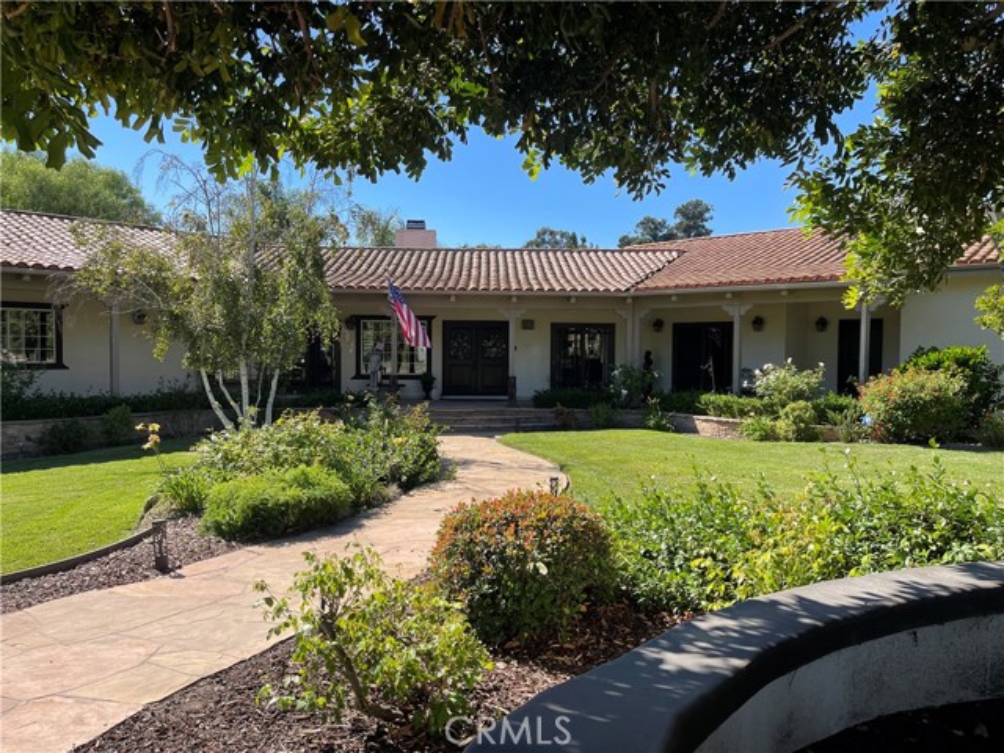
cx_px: 502
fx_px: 754
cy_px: 376
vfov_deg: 53.1
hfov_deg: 67.3
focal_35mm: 26
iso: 32
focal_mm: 5.1
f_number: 1.6
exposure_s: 1/2012
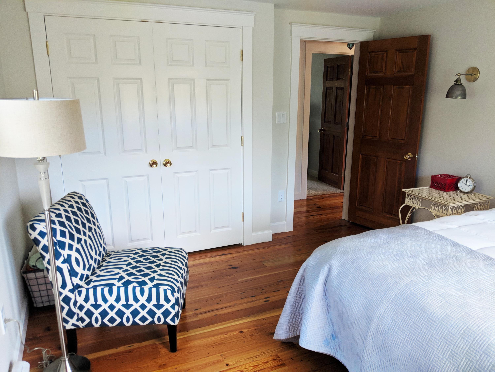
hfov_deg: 65.3
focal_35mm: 27
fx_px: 386
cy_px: 186
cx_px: 248
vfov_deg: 51.4
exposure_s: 1/120
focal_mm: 4.44
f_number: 1.8
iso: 210
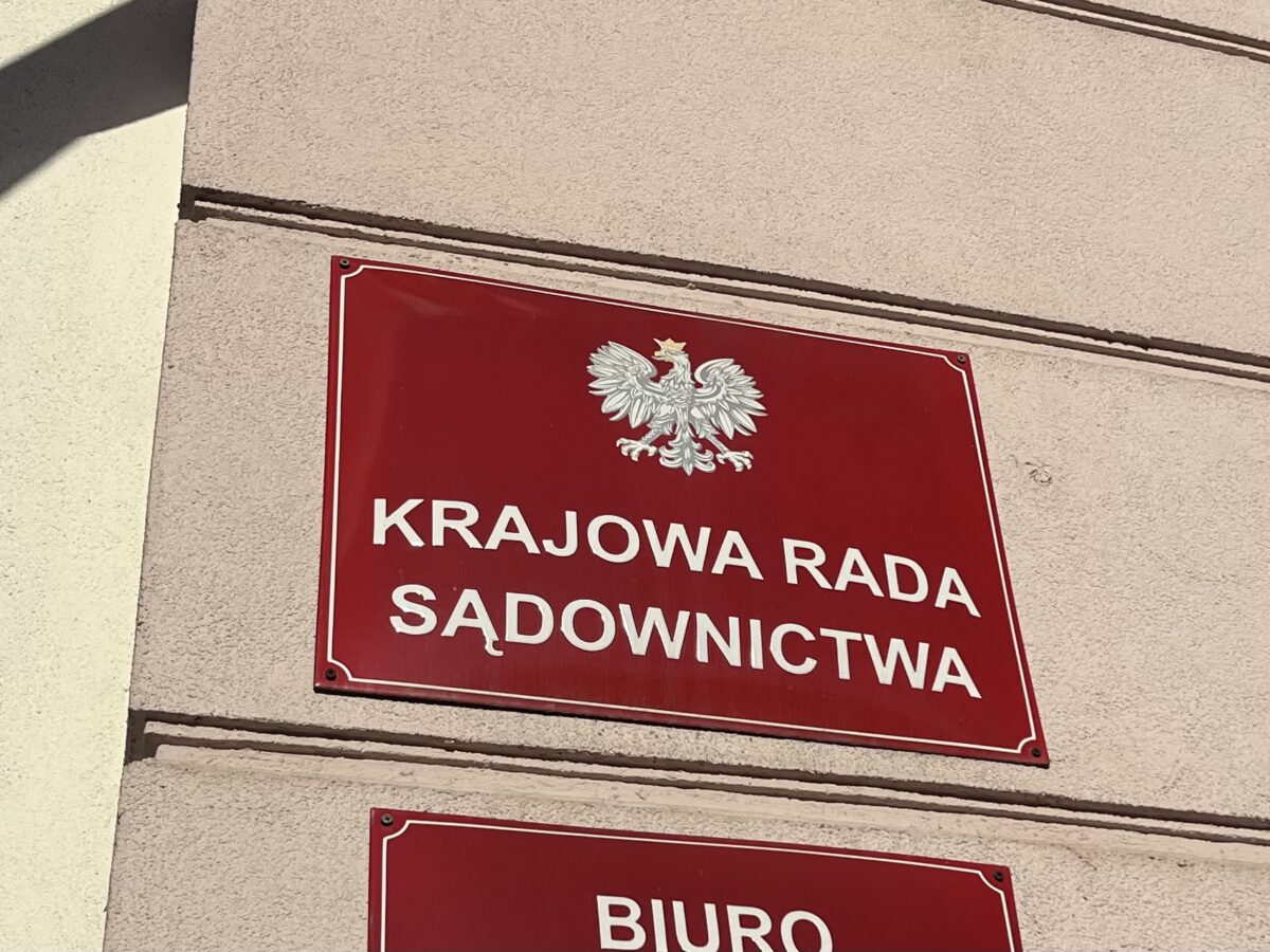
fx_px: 954
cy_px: 476
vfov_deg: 53.1
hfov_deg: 67.3
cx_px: 635
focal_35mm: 26
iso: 50
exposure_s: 1/11905
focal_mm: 5.1
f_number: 1.6
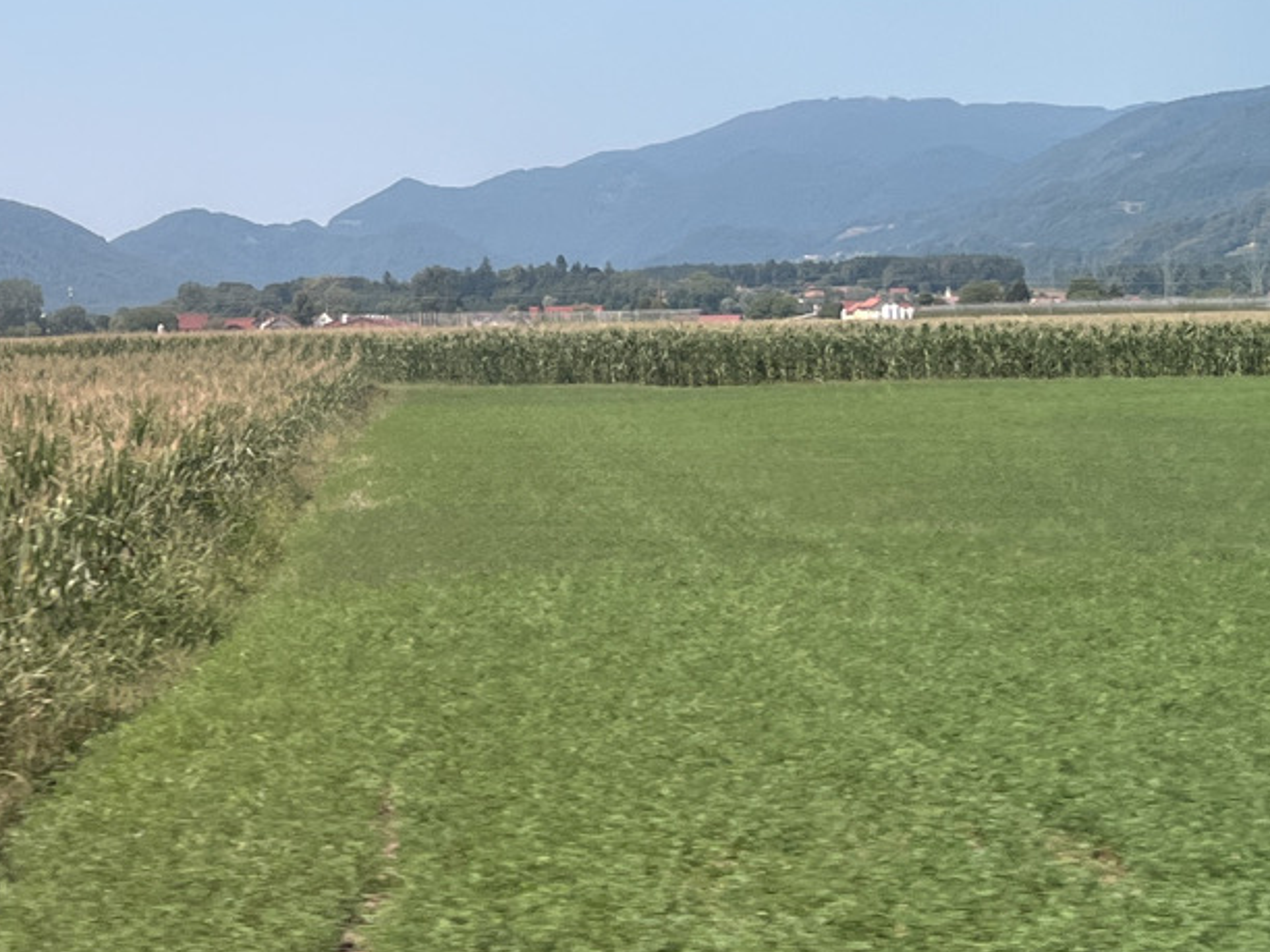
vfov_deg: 17.1
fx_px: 3119
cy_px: 48
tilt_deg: +4.7
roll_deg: +2.9
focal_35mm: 85
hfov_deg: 22.1
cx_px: -8
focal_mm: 5.1
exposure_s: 1/428
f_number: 1.6
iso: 50
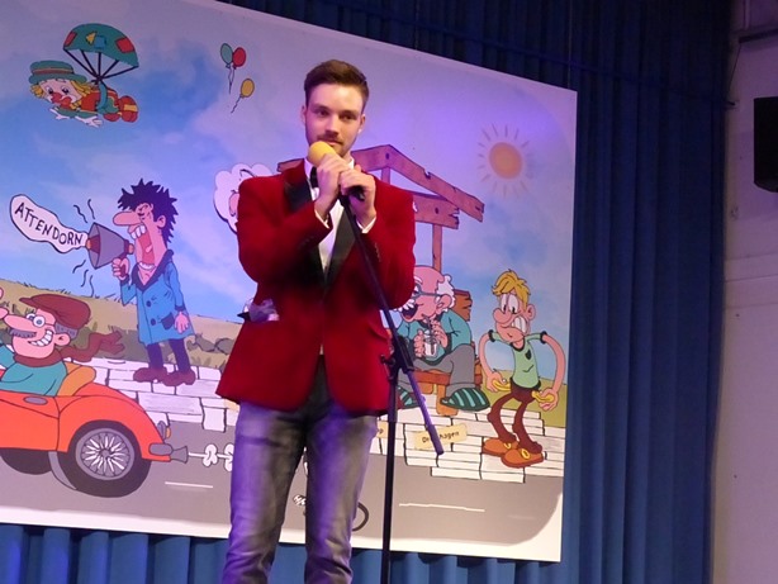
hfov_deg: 19.8
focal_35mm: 99
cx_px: 389
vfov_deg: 15.0
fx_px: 2226
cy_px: 292
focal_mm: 17.8
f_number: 4
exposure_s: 1/200
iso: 1600
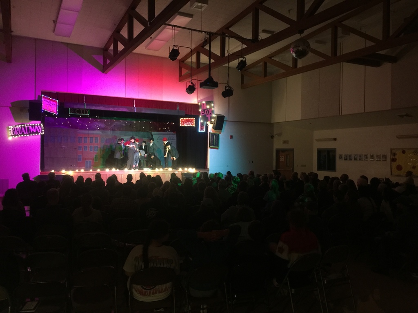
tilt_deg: -0.3
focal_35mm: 29
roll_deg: -0.8
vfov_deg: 48.2
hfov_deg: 61.7
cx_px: 209
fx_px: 350
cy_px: 156
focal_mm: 4.15
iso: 100
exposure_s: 1/4
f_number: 2.2
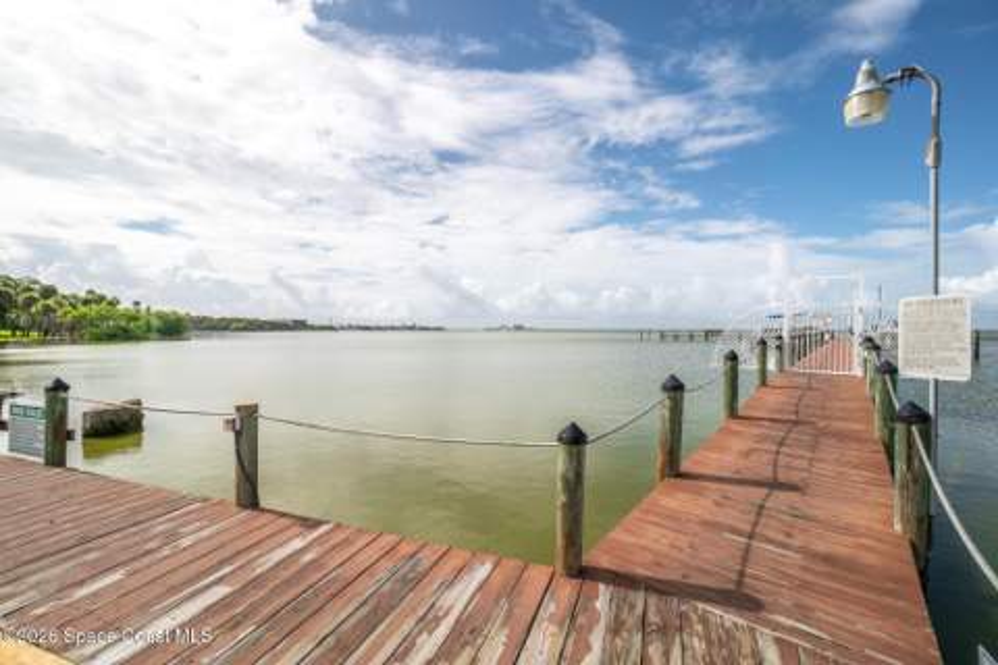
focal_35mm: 15
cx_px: 499
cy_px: 332
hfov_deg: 100.4
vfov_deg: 77.3
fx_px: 416
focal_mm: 10
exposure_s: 1/640
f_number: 8
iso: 100
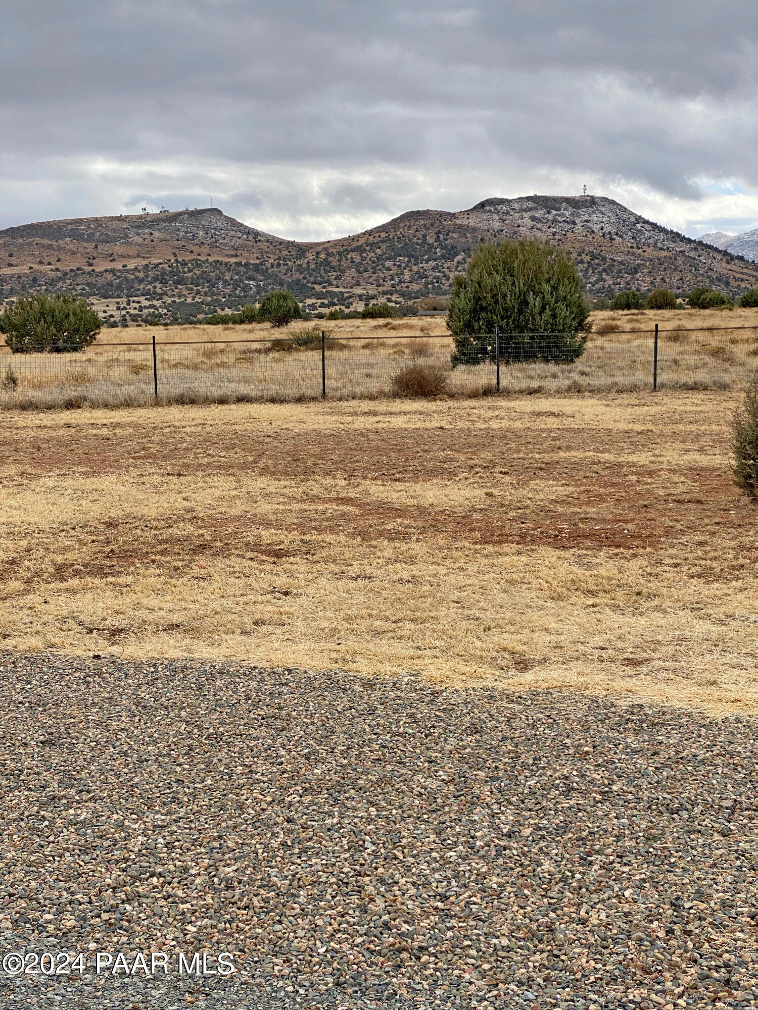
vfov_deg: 36.8
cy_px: 505
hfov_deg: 28.0
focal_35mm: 52
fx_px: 1518
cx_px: 379
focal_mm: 6
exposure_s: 1/1089
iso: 20
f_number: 2
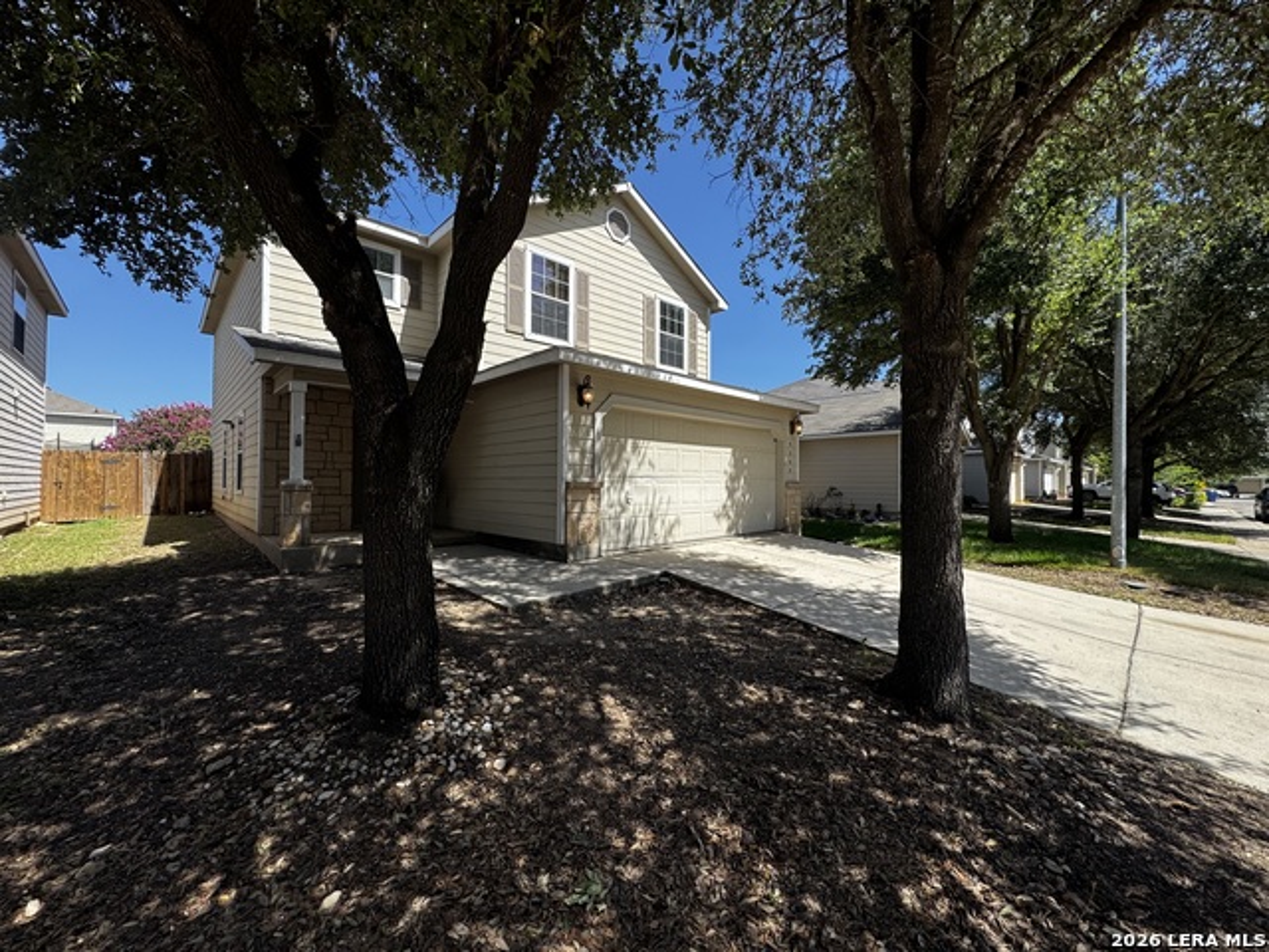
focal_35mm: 14
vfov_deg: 85.7
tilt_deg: +1.3
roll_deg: +0.6
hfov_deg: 102.1
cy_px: 476
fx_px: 513
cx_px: 634
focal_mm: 2.22
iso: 50
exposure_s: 1/1178
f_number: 2.2
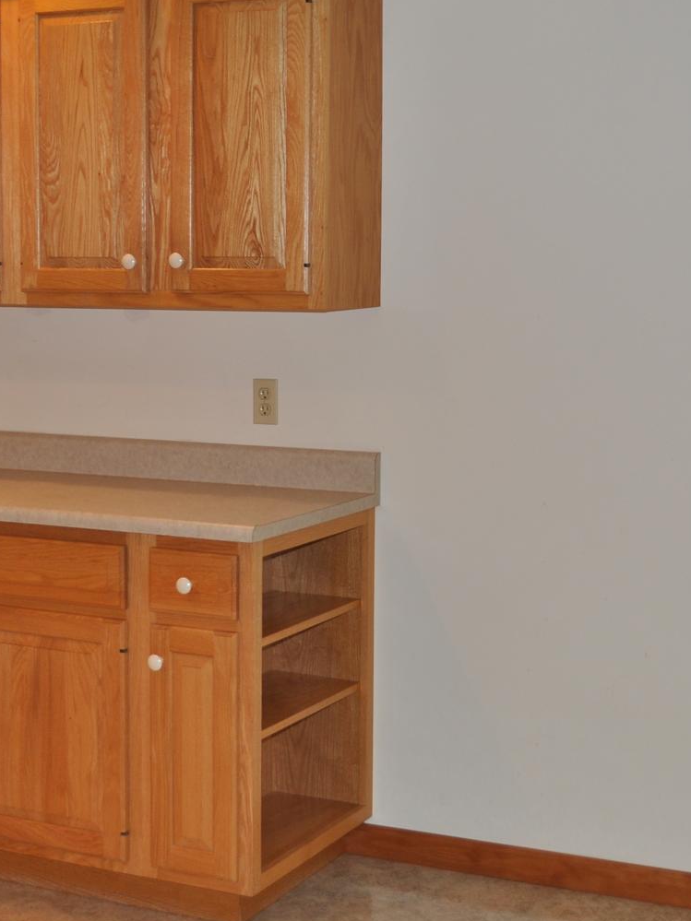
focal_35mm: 65
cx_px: 393
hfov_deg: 22.6
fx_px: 1730
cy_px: 417
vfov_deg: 29.8
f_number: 3.8
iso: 320
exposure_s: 1/60
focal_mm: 22
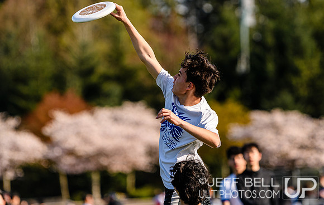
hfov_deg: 6.1
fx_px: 3035
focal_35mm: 342
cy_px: 77
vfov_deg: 3.9
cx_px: 192
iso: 160
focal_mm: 190
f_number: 3.2
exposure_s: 1/2500
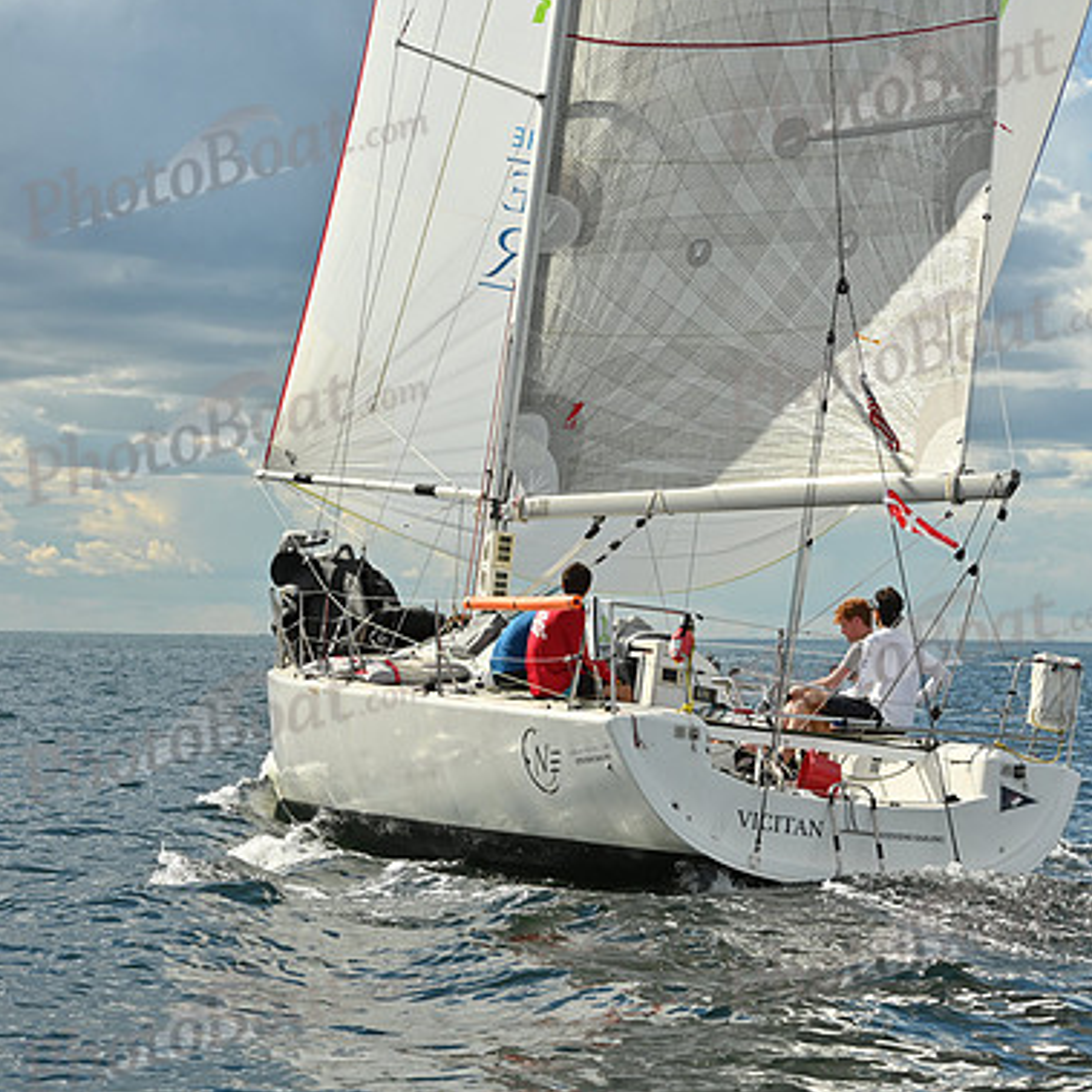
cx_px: 579
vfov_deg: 16.7
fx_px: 3712
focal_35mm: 104
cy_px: 540
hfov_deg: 16.7
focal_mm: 80
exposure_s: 1/800
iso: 250
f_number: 10
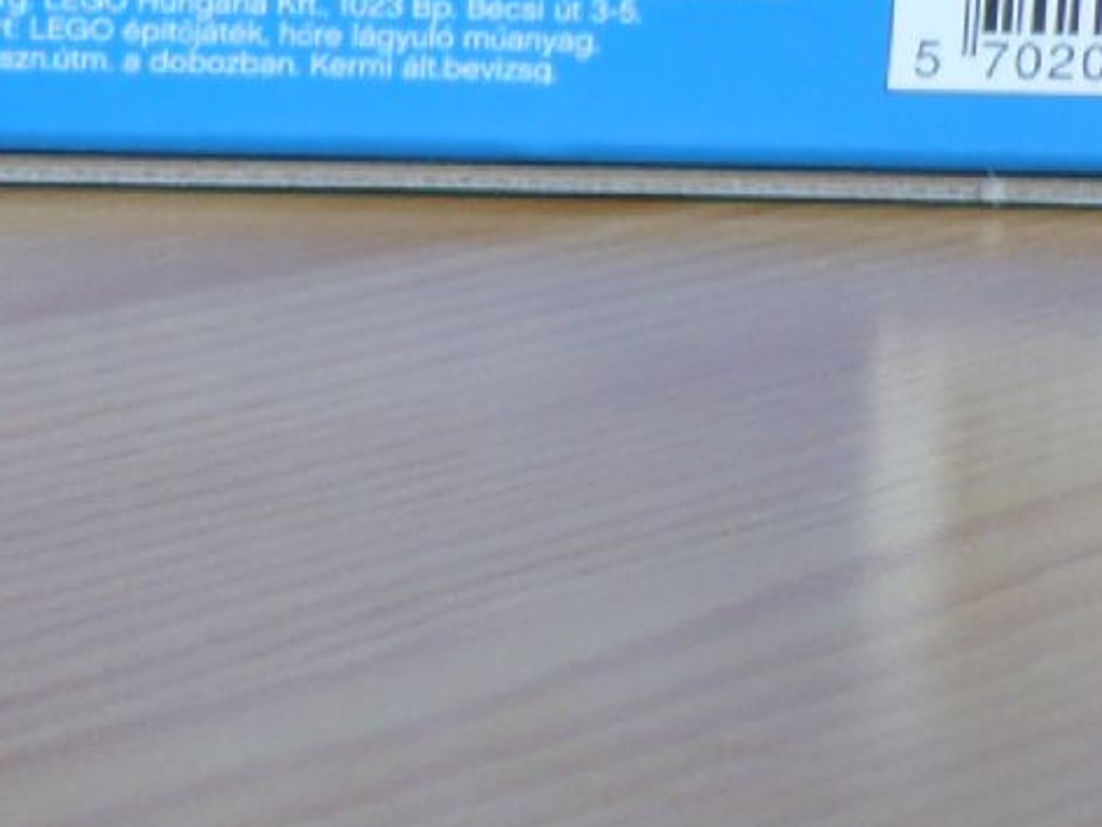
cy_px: -187
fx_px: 4648
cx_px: -379
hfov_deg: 13.0
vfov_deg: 10.0
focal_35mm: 146
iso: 100
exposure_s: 1/20
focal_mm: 5.8
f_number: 2.8
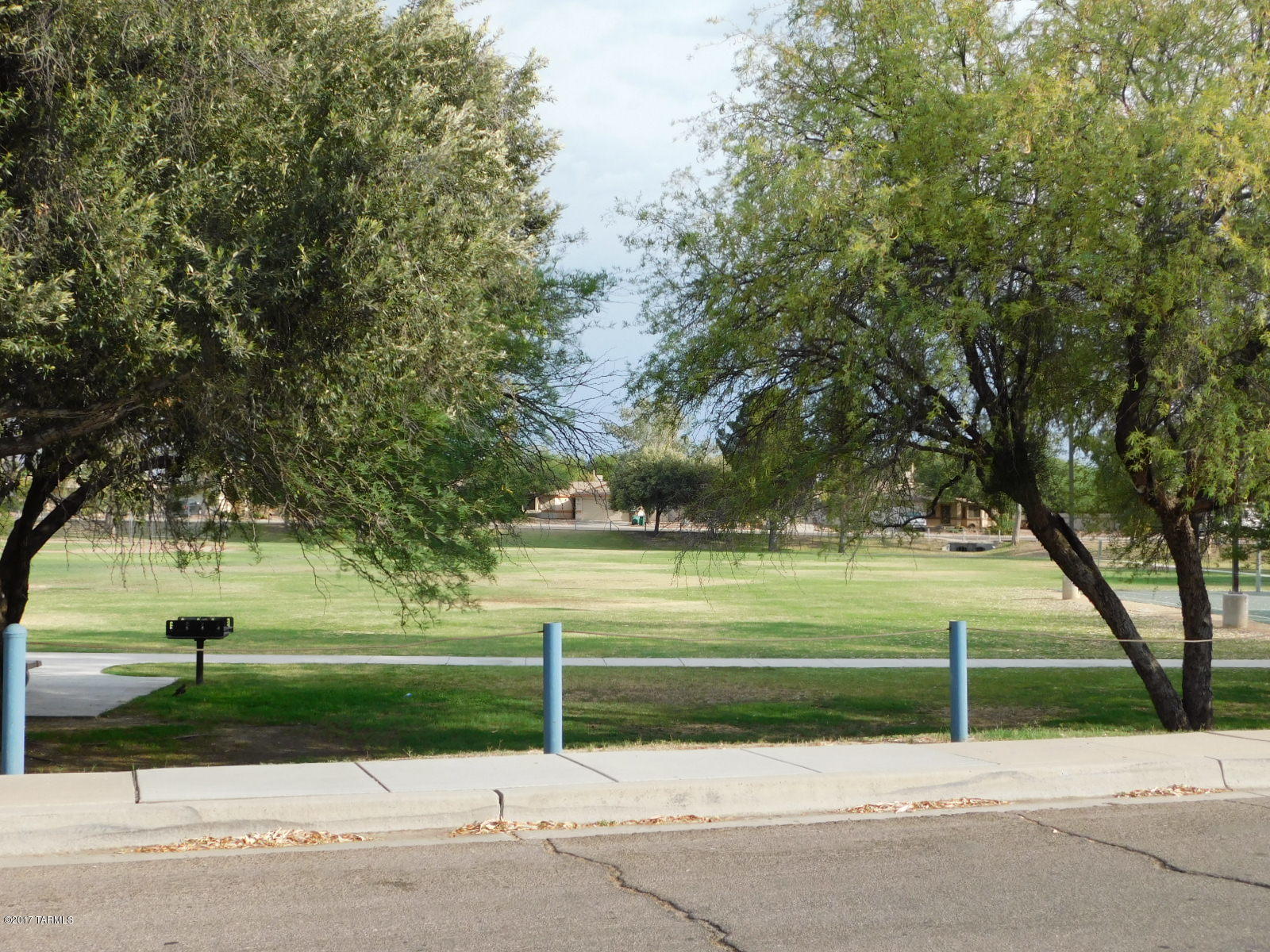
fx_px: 1468
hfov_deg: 46.8
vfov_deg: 36.0
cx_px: 635
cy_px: 476
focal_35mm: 40
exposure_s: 1/640
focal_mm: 7.1
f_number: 3.6
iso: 125
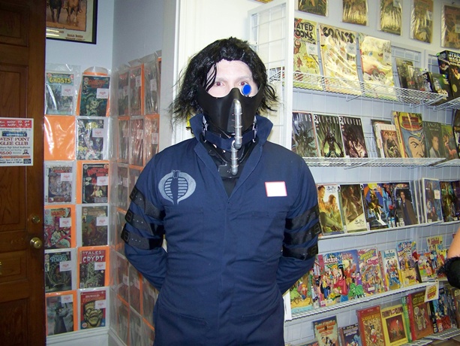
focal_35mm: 36
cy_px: 173
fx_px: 478
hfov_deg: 51.3
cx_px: 230
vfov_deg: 39.7
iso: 200
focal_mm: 5.85
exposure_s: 1/30
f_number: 2.8
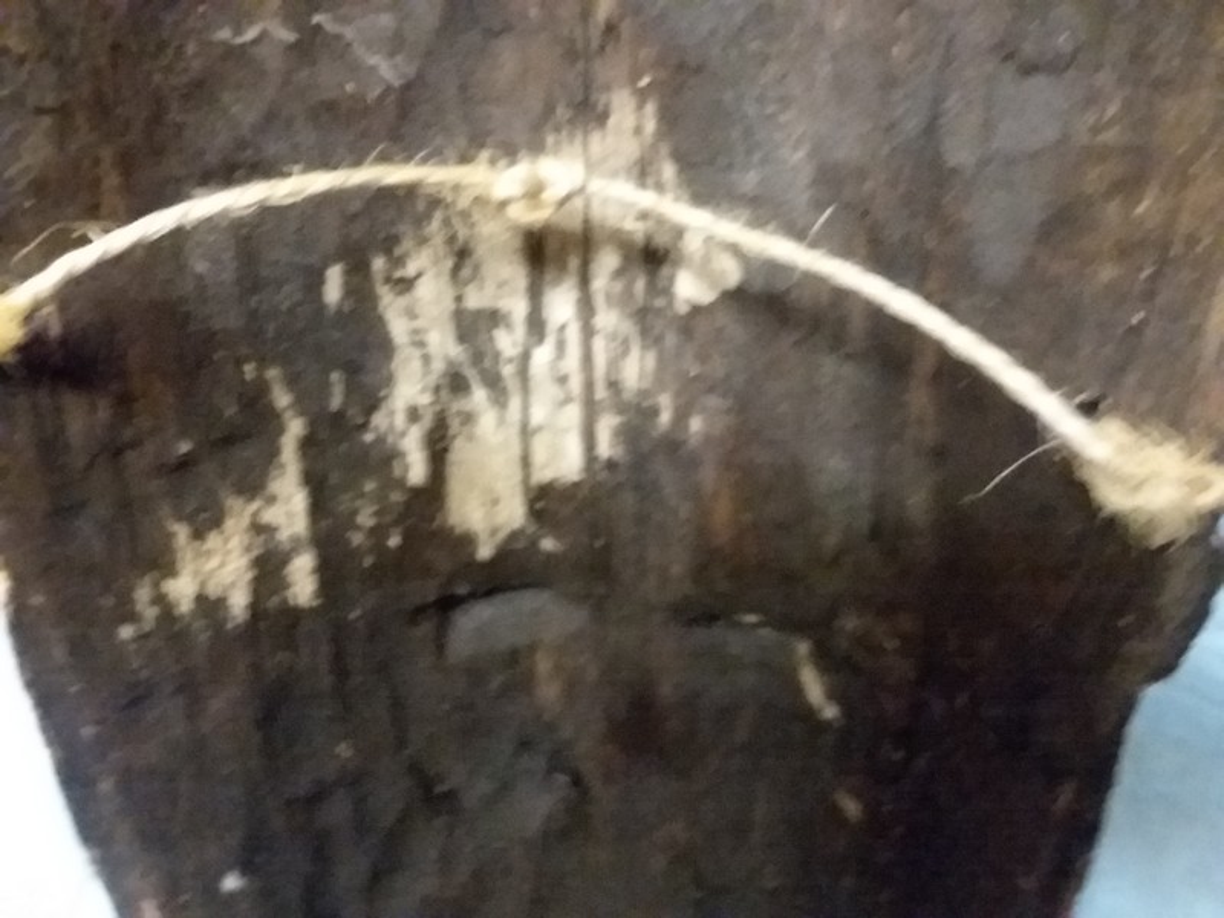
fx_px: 1025
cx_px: 612
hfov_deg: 61.7
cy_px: 459
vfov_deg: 48.2
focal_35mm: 29
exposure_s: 1/12
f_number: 1.9
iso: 800
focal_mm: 2.47
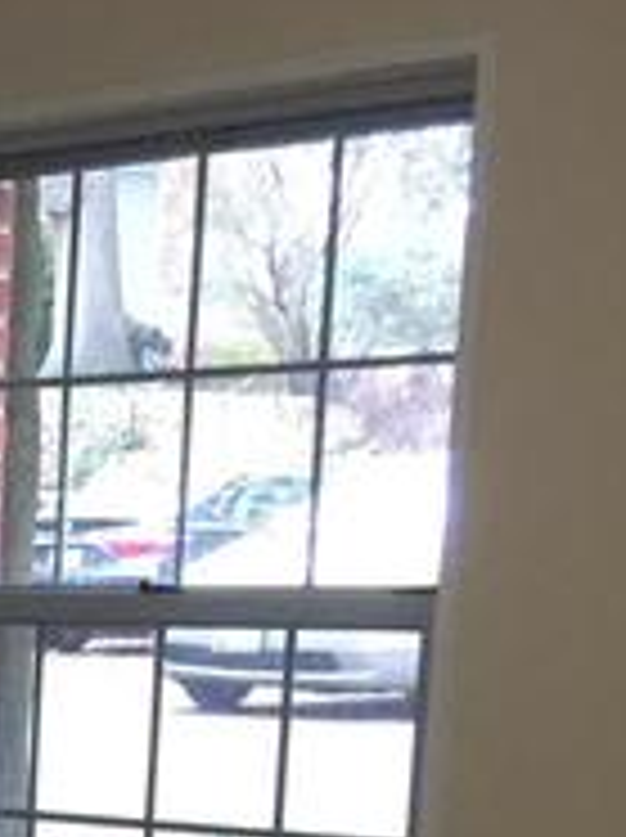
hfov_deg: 11.1
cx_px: -653
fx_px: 2900
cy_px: 1242
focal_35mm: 120
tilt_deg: -8.8
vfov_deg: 15.2
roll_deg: -1.1
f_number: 2.2
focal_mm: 4.15
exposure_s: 1/15
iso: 125
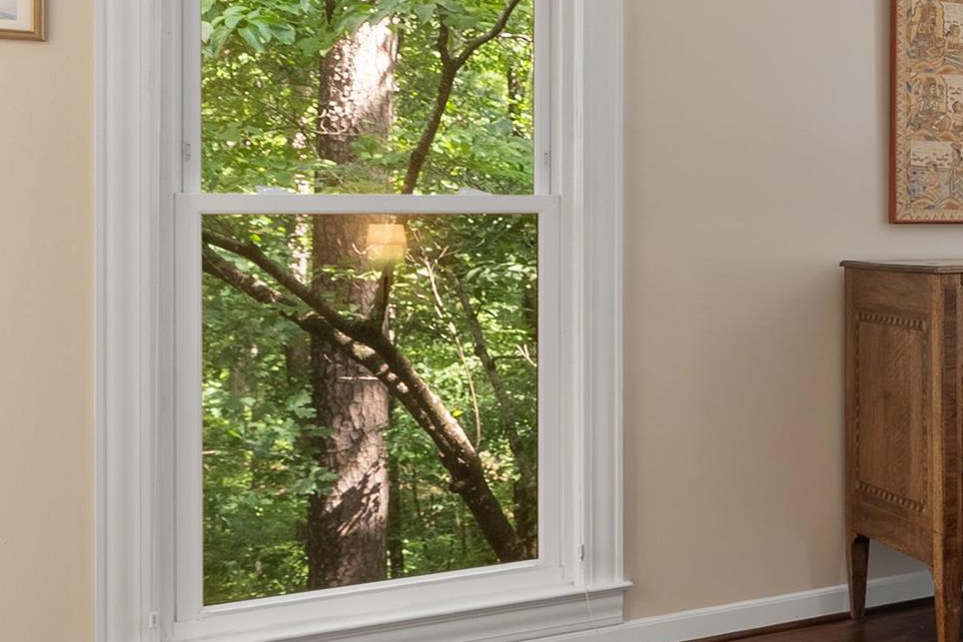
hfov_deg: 30.0
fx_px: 1364
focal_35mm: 51
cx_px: 1287
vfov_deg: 26.4
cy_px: 233
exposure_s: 1/1.25
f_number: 8
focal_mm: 16
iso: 200
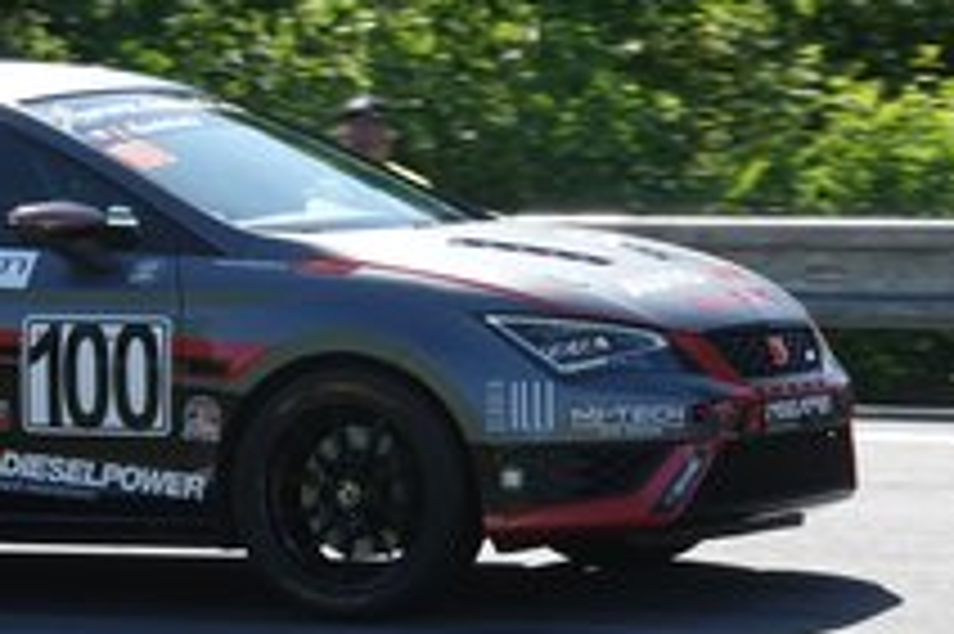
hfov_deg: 7.0
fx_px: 7811
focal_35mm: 295
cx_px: -18
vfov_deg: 4.7
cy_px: 409
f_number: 4
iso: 200
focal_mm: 51.14
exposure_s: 1/800
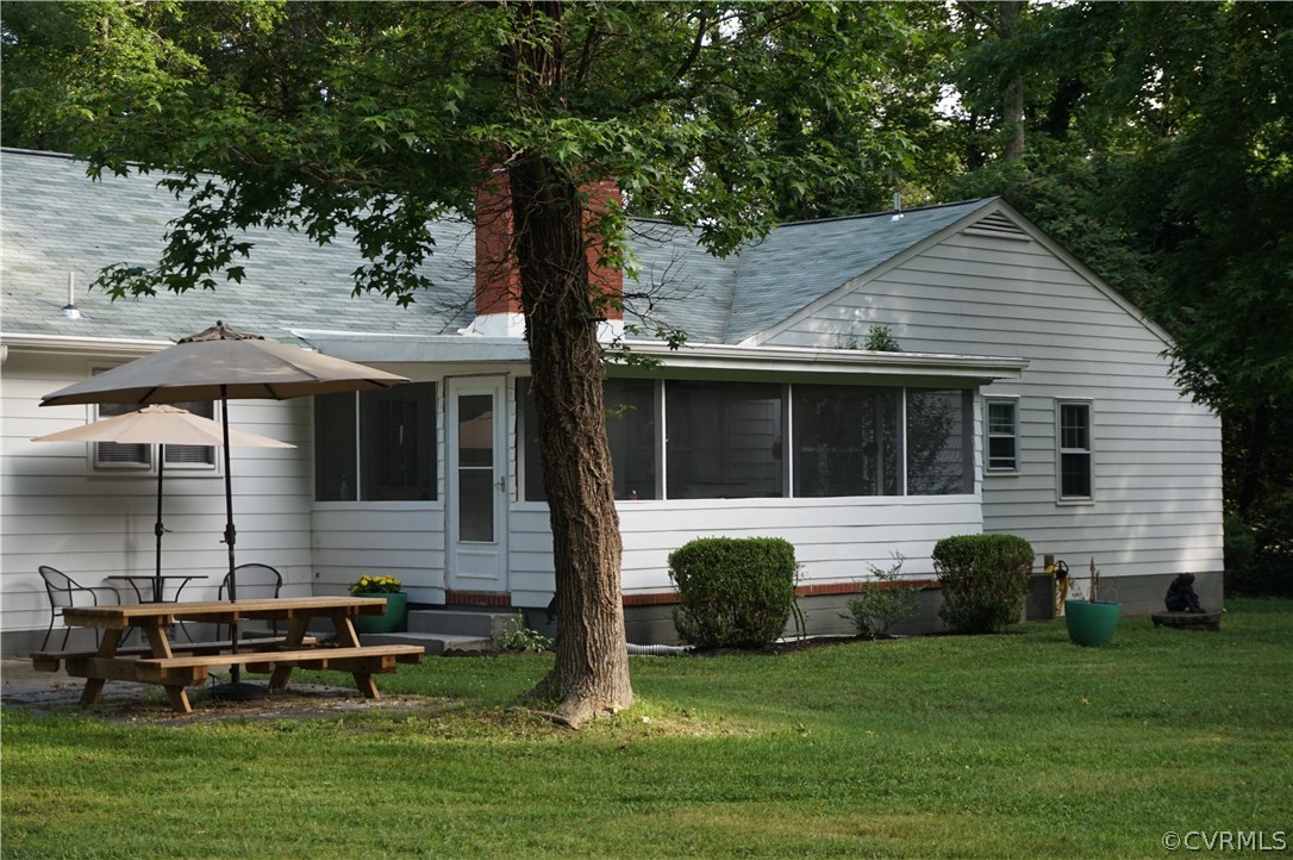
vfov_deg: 20.6
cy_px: 430
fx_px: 2368
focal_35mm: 66
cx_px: 646
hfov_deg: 30.5
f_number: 5.6
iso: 320
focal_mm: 44
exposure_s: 1/160
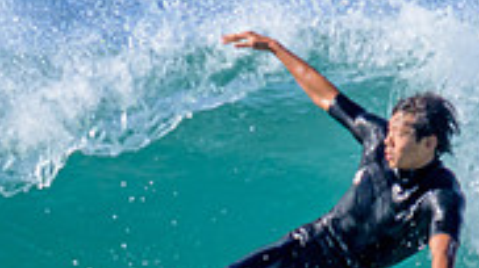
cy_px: 240
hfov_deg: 0.6
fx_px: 46192
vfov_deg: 0.3
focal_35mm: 3640
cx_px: 245
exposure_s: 1/2000
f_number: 11
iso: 1400
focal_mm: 800
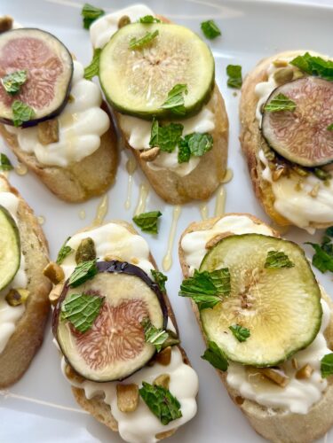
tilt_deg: -70.9
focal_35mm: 48
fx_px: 616
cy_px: 222
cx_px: 166
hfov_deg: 30.3
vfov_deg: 39.7
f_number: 1.78
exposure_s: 1/729
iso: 80
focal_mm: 6.86
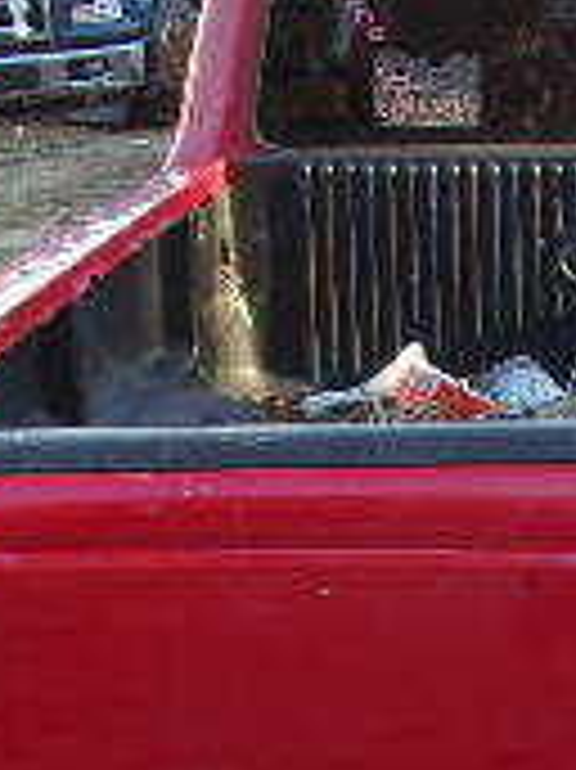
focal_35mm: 101
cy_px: 635
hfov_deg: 14.1
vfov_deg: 19.2
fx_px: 2244
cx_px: 724
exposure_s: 1/70
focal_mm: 4.9
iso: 80
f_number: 3
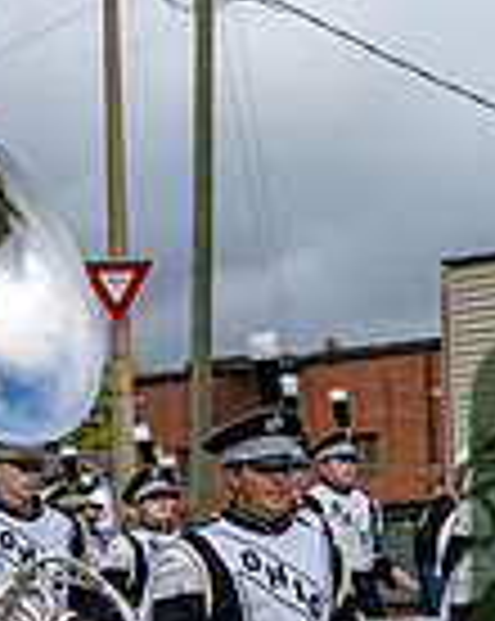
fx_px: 1744
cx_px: 810
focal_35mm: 95
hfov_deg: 14.7
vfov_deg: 19.9
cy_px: 542
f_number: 4
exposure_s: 1/1600
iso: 125
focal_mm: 24
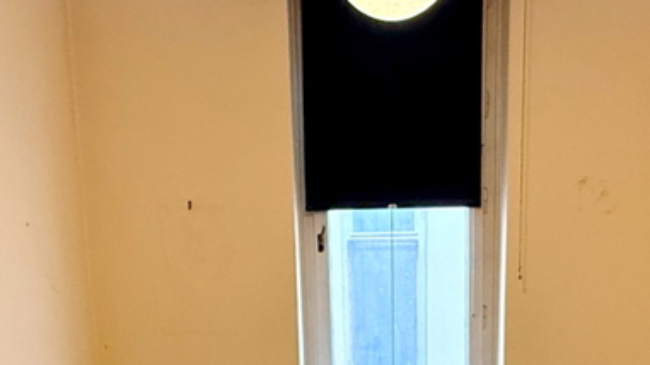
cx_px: 372
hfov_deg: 42.8
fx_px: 827
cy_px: 495
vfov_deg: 22.0
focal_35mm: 48
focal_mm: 2.22
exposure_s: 1/50
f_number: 2.2
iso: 320
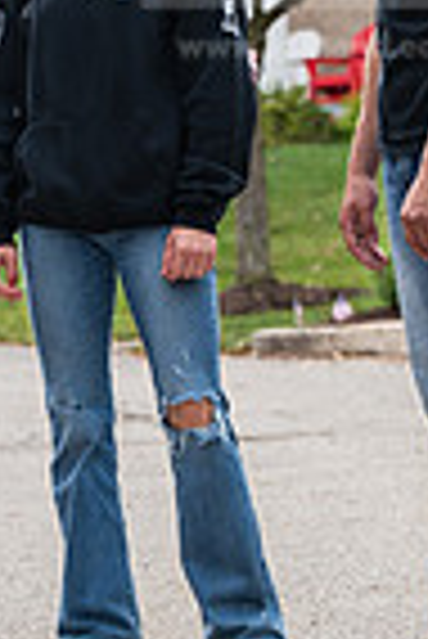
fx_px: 3949
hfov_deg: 6.2
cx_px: 72
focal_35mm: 222
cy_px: 94
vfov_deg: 9.2
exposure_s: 1/500
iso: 200
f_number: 3.5
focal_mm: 70
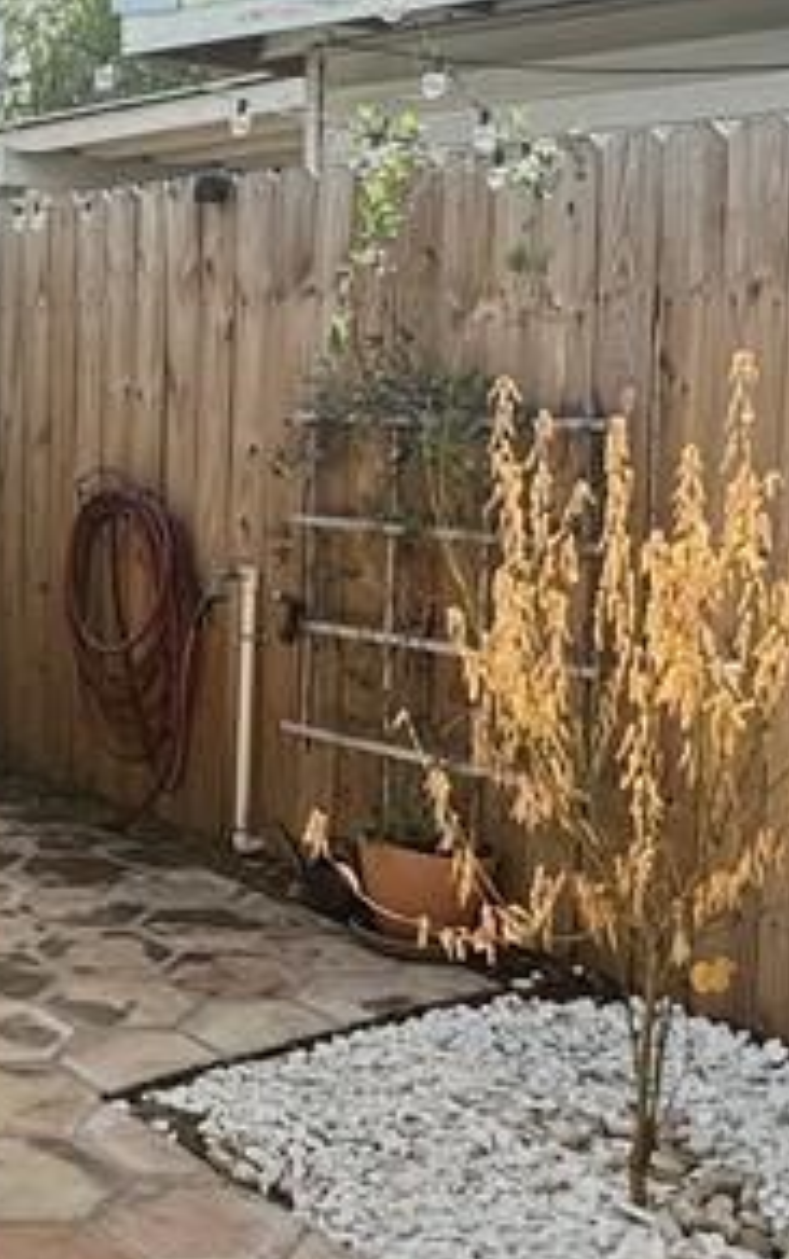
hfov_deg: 23.0
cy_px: 513
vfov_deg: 38.7
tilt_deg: -6.9
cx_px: -134
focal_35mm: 52
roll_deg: +0.0
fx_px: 1786
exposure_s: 1/610
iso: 40
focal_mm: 2.22
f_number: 2.2
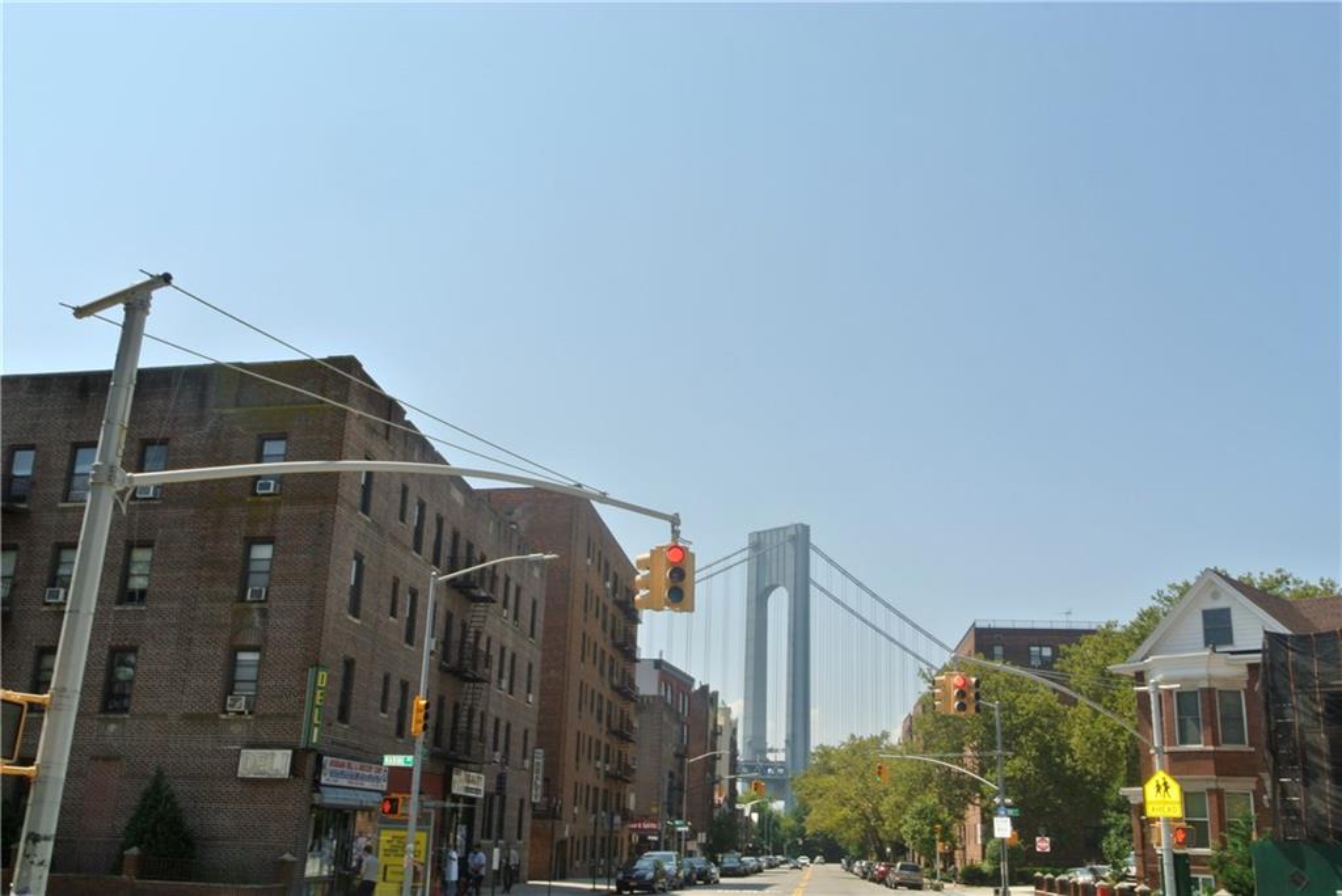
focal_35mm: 35
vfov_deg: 37.9
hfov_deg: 54.4
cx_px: 671
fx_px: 1305
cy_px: 448
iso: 100
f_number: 16
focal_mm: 13
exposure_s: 1/60
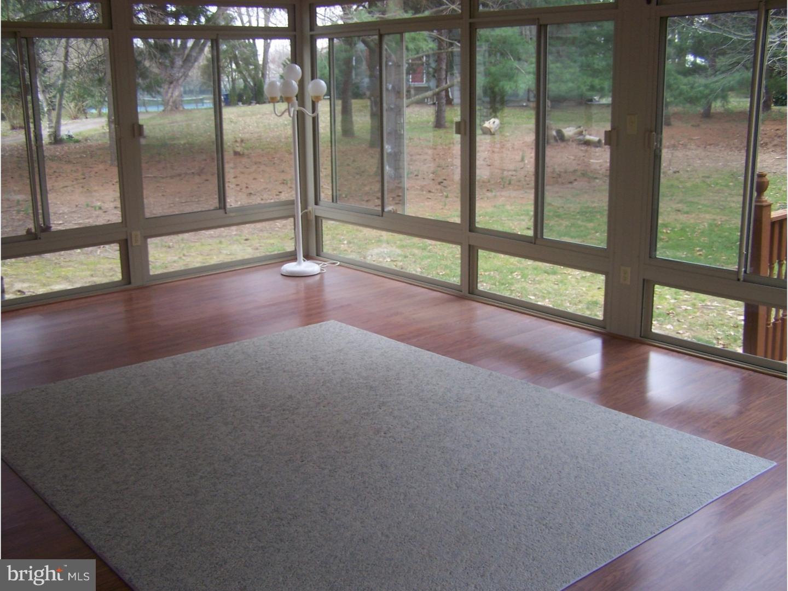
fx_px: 865
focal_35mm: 38
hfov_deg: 49.0
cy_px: 296
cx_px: 394
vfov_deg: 37.7
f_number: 2.8
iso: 80
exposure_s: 1/60
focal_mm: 6.3
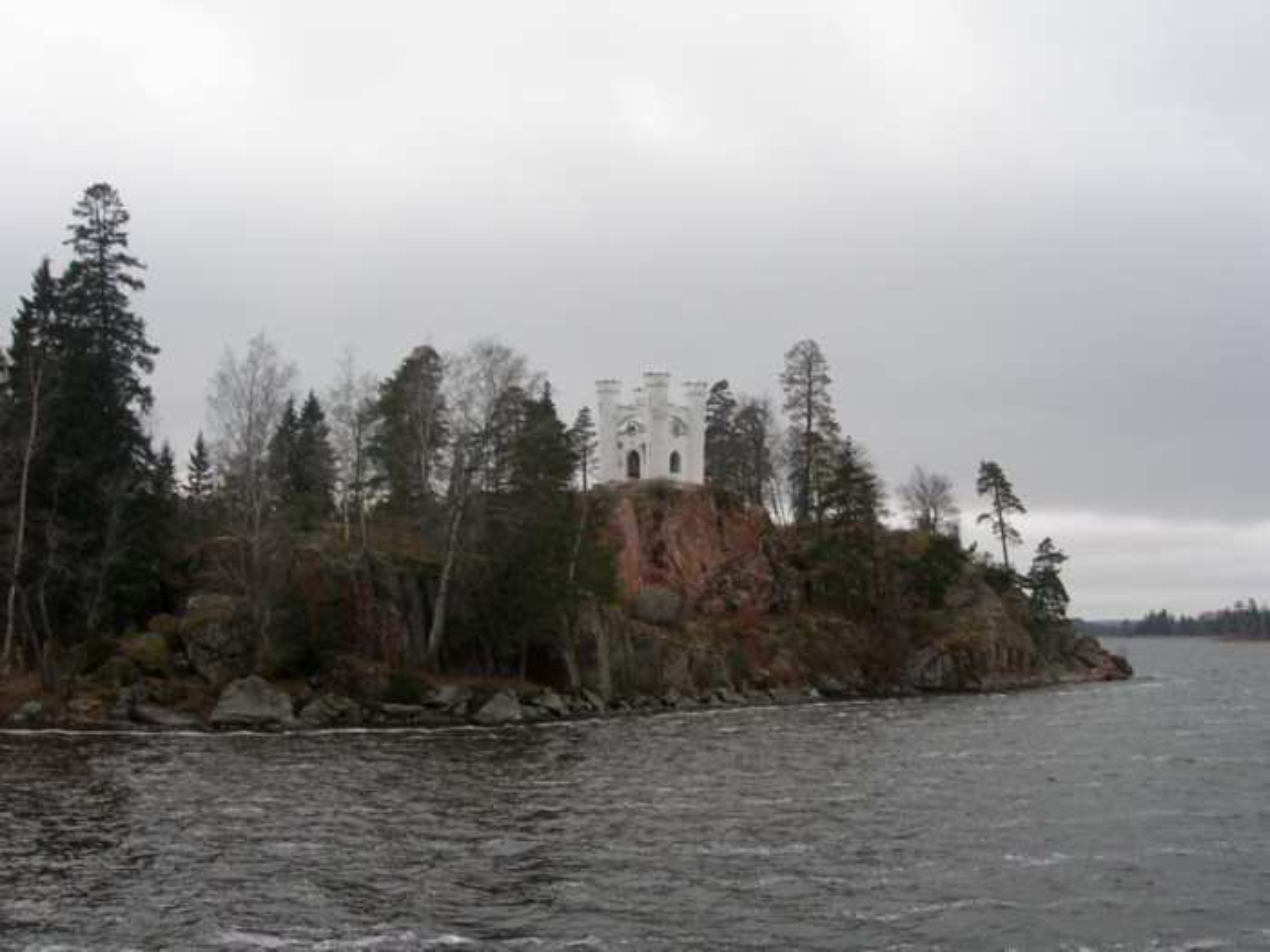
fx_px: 1394
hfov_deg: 49.0
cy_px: 476
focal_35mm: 38
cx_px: 635
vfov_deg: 37.7
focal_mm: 7.8
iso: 50
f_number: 4.8
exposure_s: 1/40.6
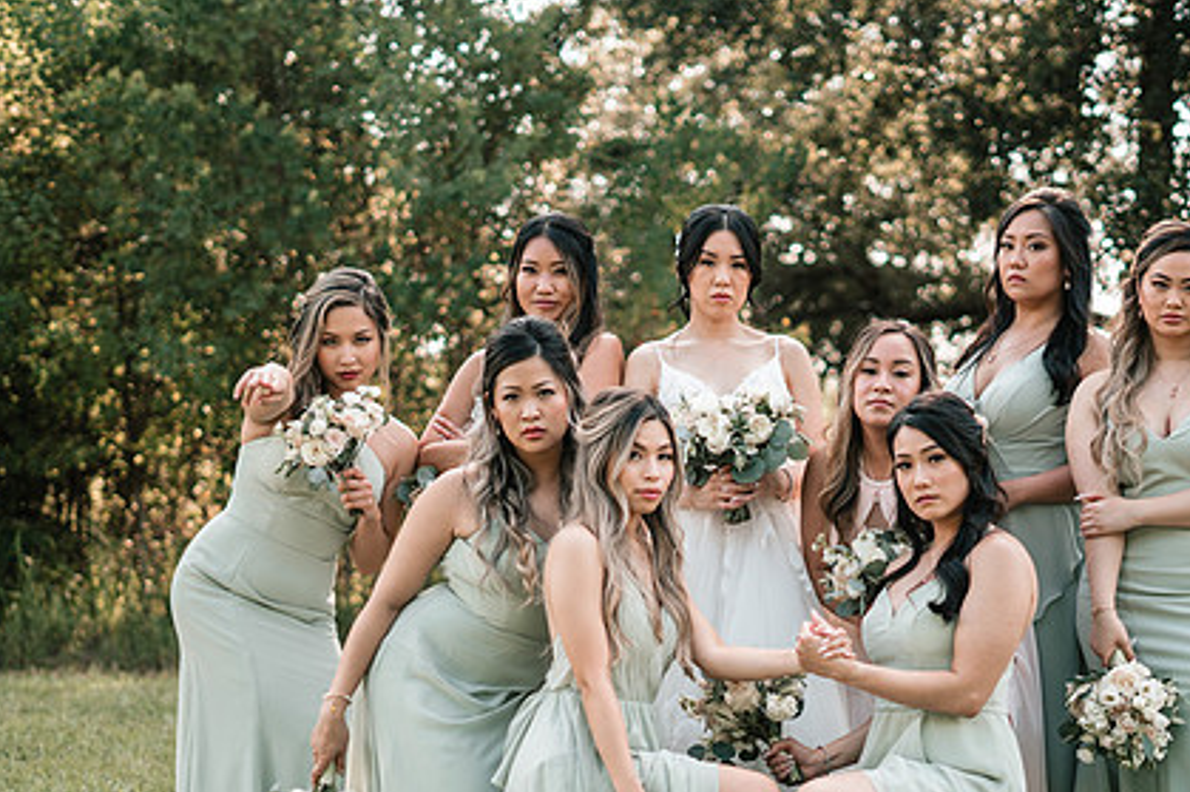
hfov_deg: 27.3
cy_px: 524
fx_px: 2445
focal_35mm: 74
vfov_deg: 18.4
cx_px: 741
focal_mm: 50
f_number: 1.8
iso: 250
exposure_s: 1/2000
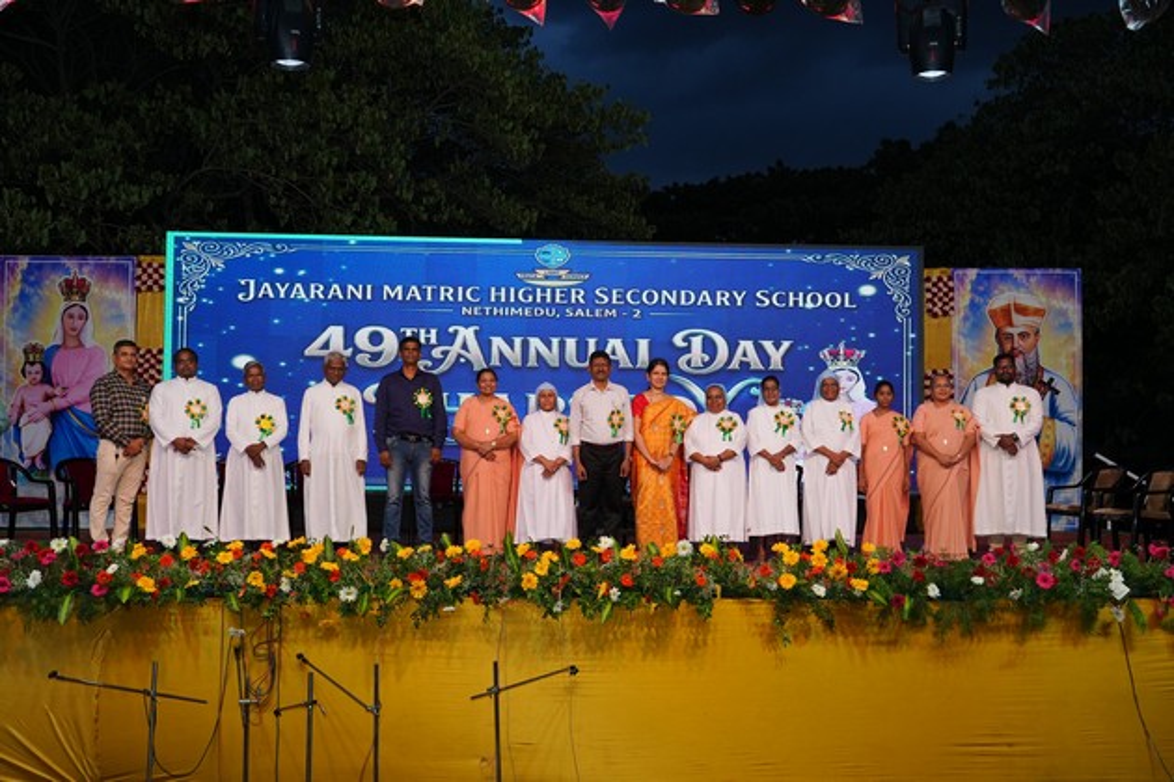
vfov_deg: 33.4
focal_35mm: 40
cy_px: 391
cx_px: 587
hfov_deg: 48.5
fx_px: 1304
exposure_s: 1/160
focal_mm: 40
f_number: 8
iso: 1000
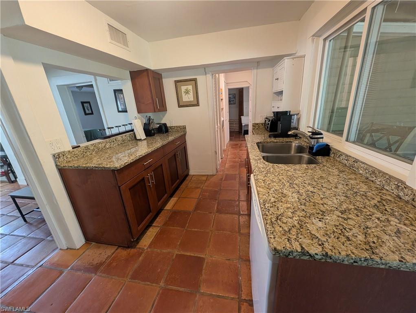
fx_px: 144
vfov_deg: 94.6
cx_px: 208
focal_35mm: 12
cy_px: 156
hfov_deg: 110.5
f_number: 1.95
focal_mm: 2.23
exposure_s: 1/60
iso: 356
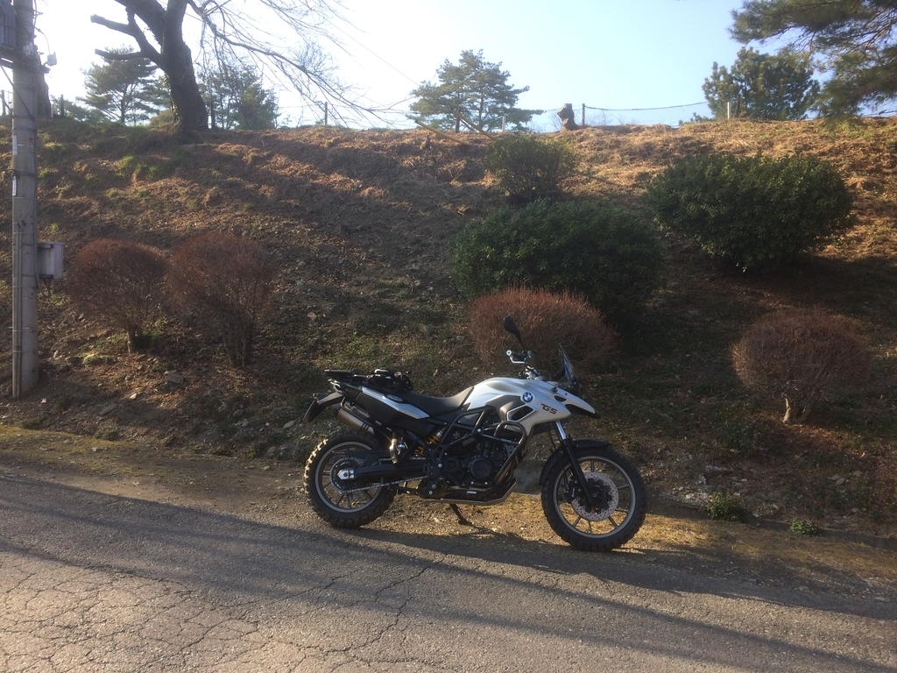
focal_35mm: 29
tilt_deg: -1.0
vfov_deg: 48.2
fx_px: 751
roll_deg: -0.2
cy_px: 336
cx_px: 448
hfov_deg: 61.7
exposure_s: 1/651
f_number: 2.2
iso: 32
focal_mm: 4.15
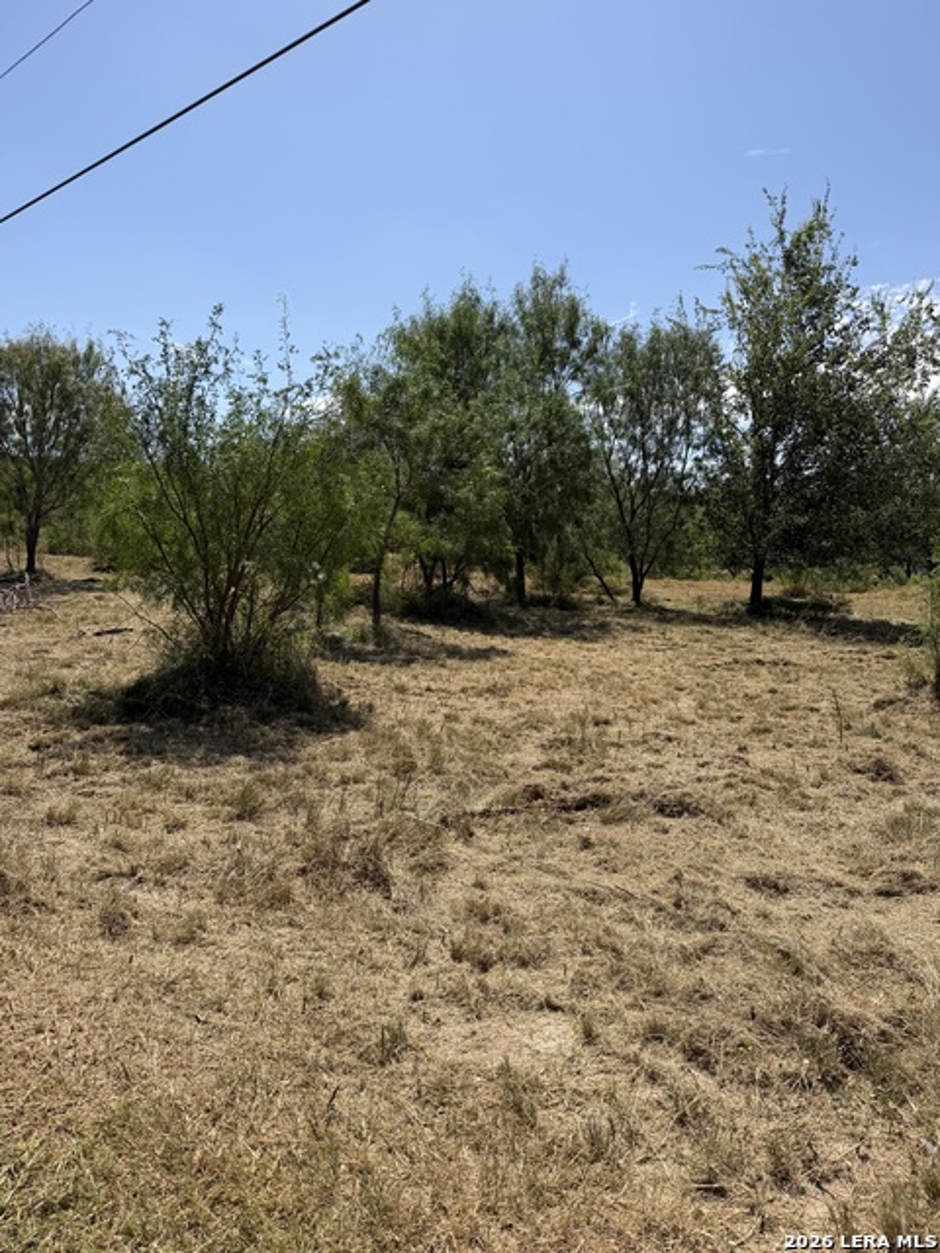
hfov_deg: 56.8
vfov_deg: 71.6
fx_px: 869
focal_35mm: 24
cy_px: 626
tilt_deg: -4.5
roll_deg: -3.0
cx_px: 470
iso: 80
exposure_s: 1/5319
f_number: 1.78
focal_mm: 6.76
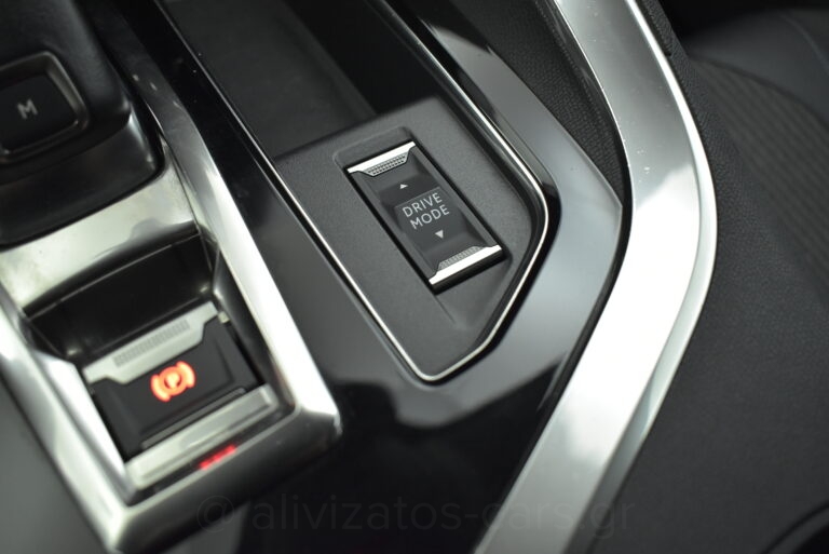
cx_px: 414
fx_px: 726
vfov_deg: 41.8
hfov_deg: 59.5
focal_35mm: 32
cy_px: 277
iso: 1600
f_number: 3.8
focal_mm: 21
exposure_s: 1/100
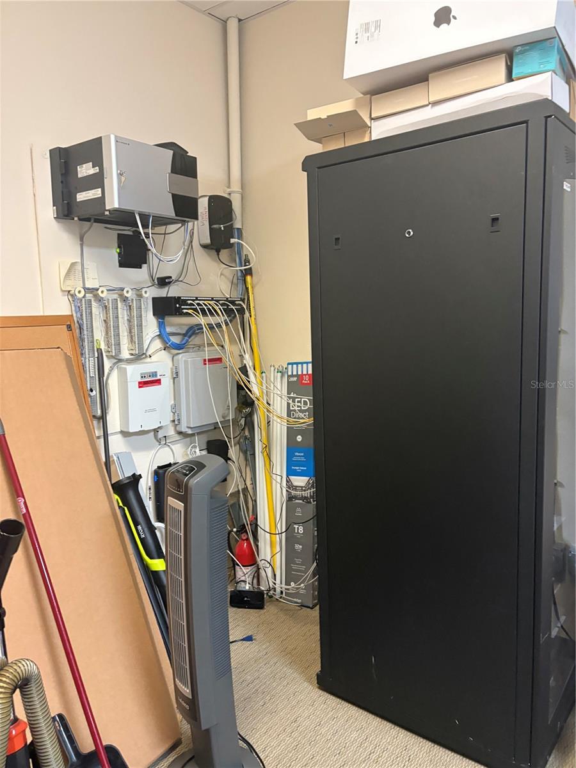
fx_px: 577
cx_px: 288
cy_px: 384
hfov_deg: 53.1
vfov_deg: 67.3
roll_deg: +1.0
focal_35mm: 26
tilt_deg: -6.6
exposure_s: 1/30
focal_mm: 5.96
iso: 500
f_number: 1.6
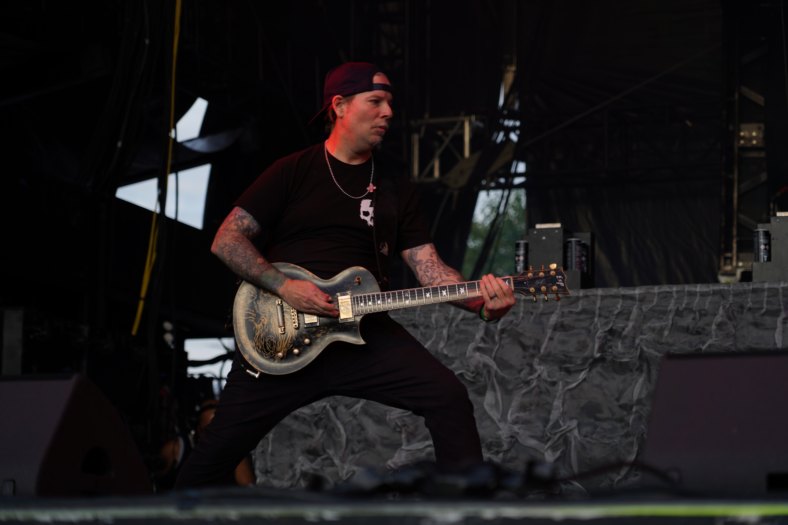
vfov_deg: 13.0
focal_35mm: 105
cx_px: 394
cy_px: 262
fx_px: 2298
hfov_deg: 19.5
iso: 100
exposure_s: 1/125
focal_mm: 105
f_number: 4
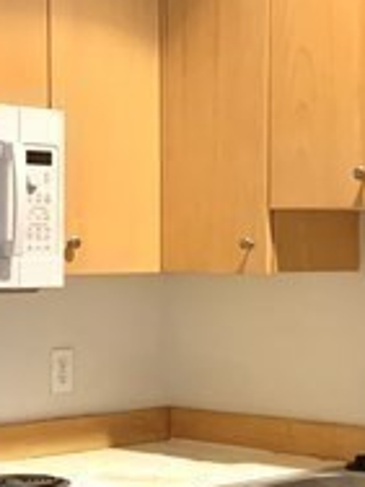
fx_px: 1490
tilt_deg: +0.2
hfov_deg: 13.9
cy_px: 326
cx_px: 295
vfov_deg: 18.5
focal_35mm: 106
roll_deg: -0.3
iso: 320
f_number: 1.8
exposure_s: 1/40
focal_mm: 4.25
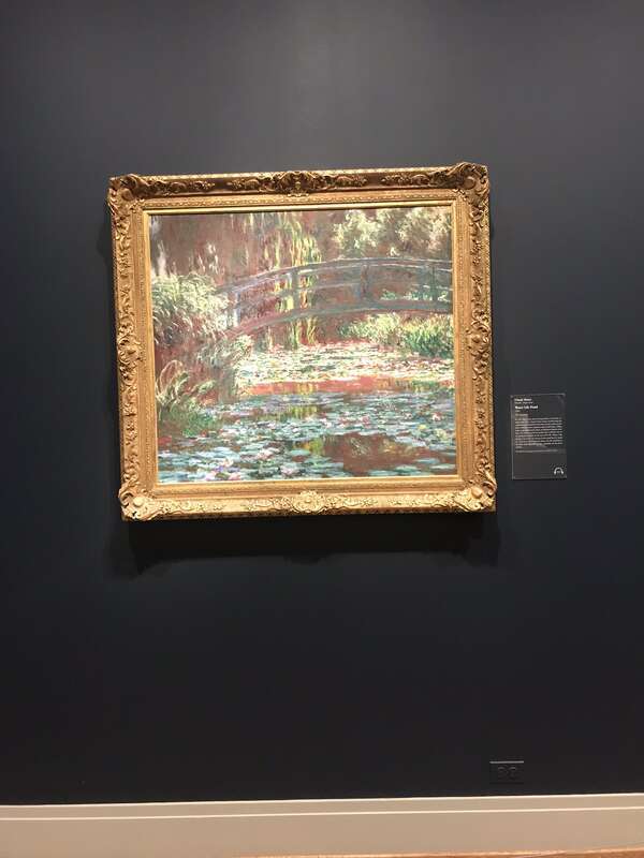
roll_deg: +0.7
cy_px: 429
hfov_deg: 49.7
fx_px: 695
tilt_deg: +0.1
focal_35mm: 28
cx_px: 322
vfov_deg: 63.4
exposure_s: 1/12
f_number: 1.8
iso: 100
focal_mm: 3.99
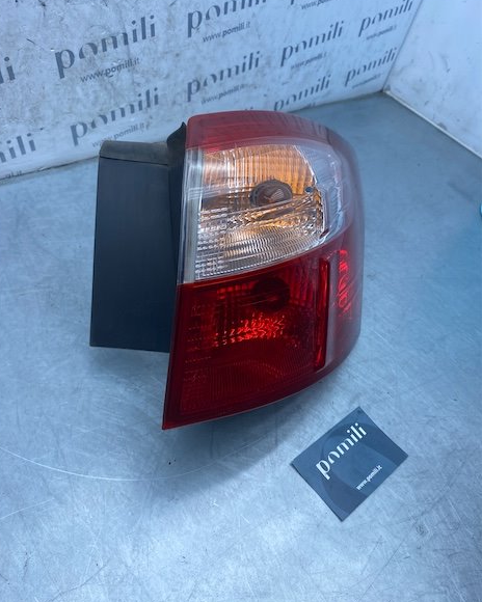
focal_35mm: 28
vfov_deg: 62.2
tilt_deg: -47.4
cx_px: 234
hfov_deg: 51.5
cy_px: 317
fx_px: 499
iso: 32
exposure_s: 1/858
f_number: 1.8
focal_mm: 4.25
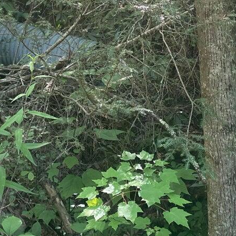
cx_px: 118
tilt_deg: +0.9
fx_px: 540
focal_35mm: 70
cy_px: -26
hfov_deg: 24.7
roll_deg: +1.0
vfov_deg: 23.1
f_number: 1.6
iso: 125
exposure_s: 1/121
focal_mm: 4.2
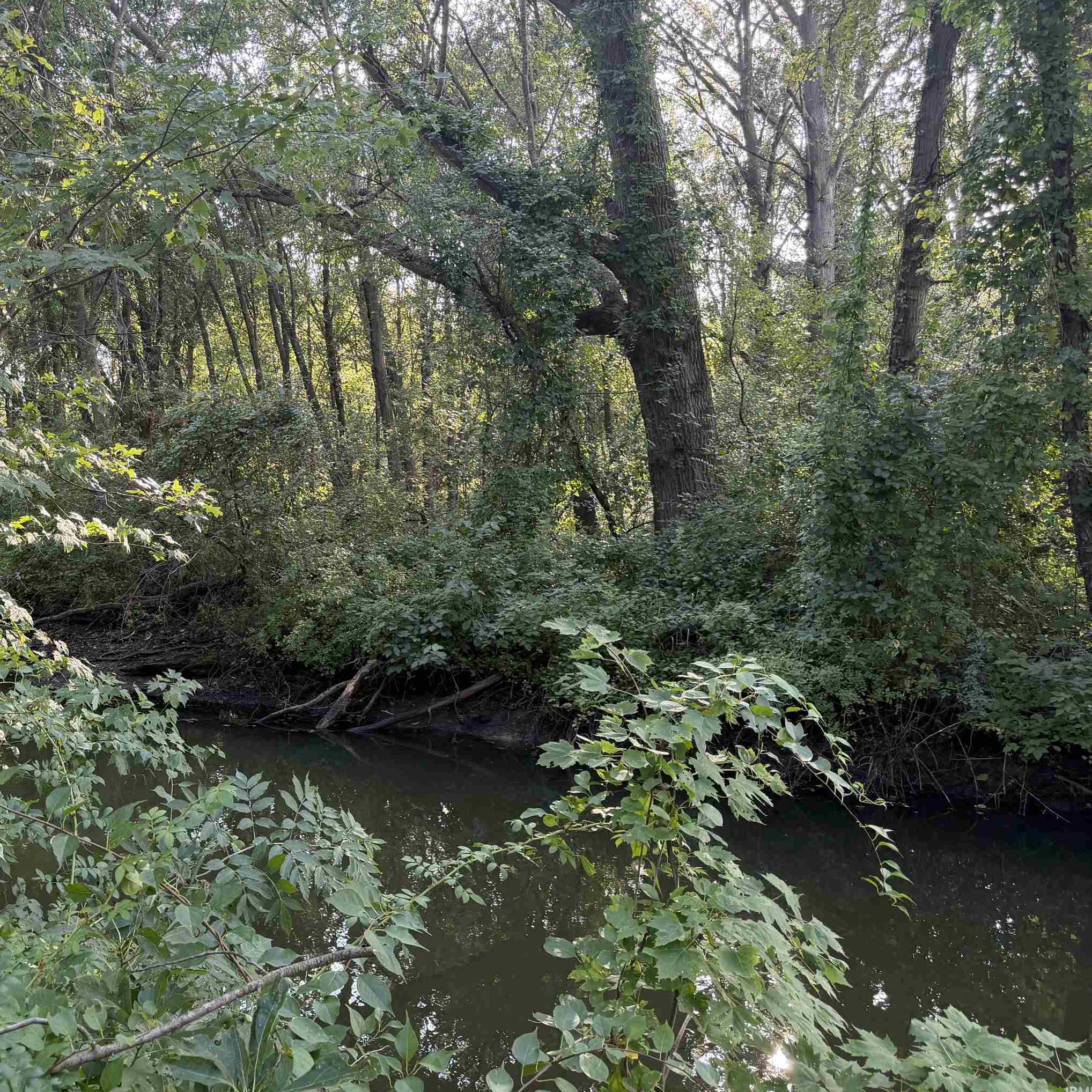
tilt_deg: -1.2
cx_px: 283
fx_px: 1142
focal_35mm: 32
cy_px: 485
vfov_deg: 51.0
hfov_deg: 49.2
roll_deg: -0.2
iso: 125
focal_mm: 6.76
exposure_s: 1/143
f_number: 1.78
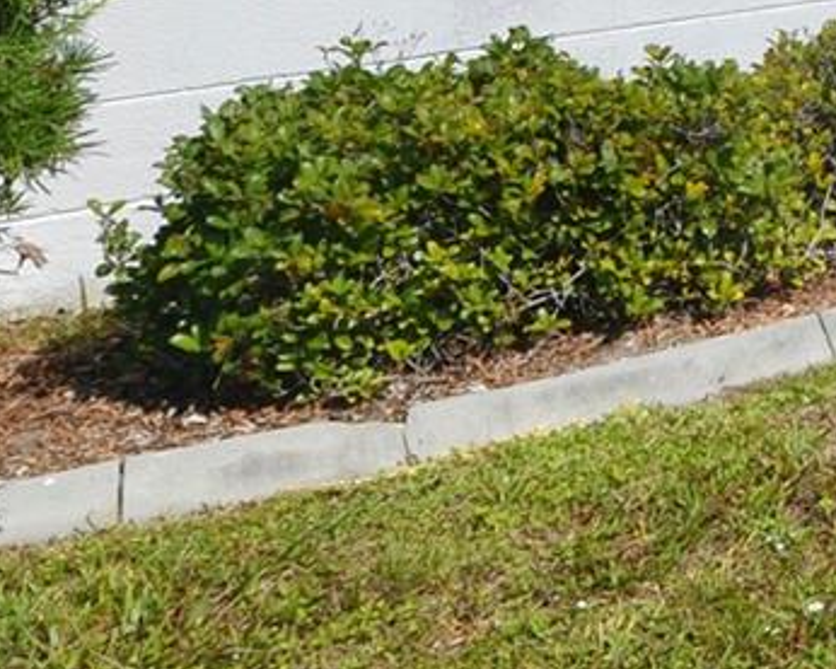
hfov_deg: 16.1
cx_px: 1691
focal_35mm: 91
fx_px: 2252
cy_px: -508
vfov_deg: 14.9
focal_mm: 14
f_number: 9
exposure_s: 1/320
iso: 100
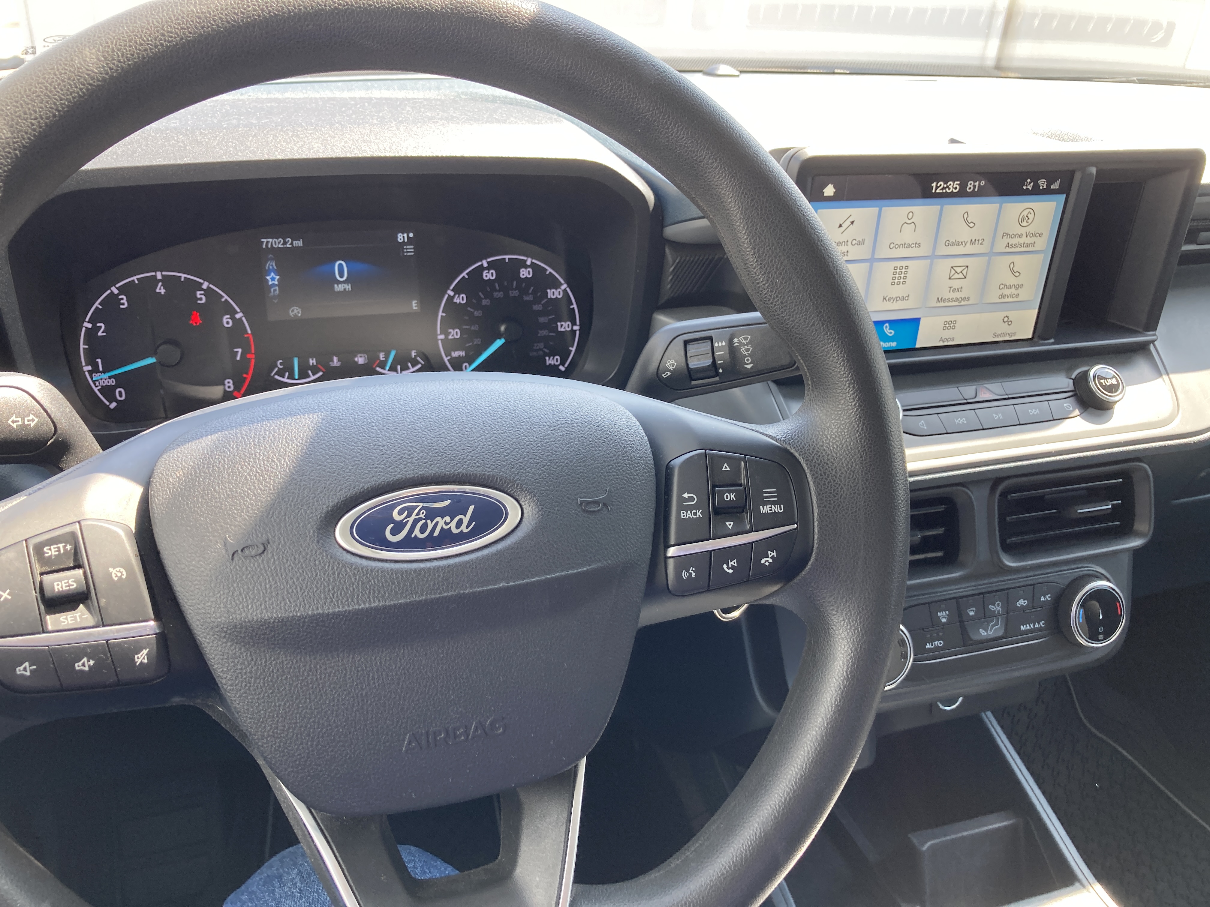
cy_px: 454
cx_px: 605
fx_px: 979
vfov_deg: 49.7
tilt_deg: -25.3
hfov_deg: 63.4
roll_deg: -3.6
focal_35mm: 28
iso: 50
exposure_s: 1/121
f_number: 1.8
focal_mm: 3.99
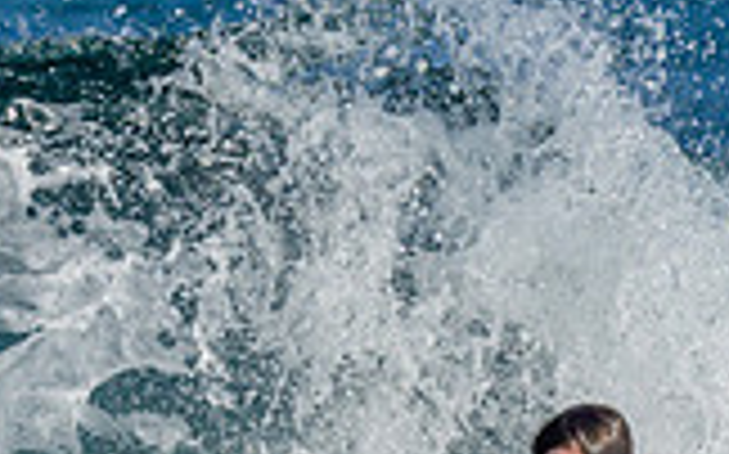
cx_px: 464
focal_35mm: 4001
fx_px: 79435
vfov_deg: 0.3
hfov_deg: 0.5
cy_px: 620
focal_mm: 800
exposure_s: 1/2000
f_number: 8
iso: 320
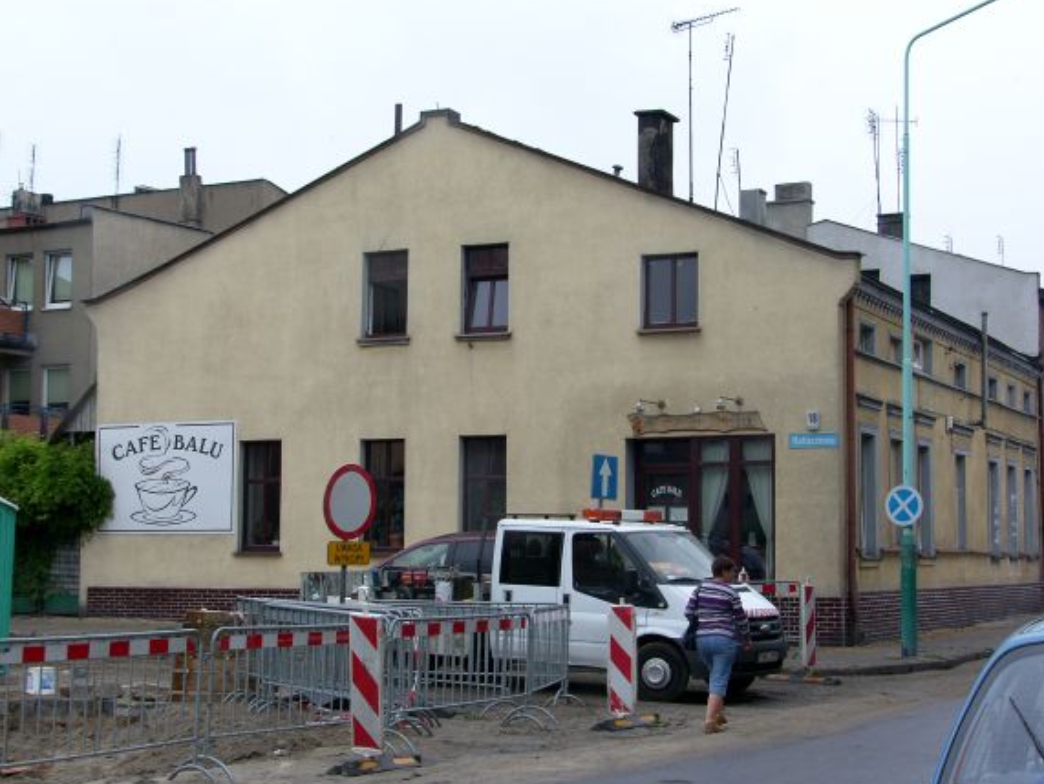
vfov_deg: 23.3
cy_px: 400
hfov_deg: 30.7
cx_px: 519
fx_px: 1901
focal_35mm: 63
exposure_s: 1/320
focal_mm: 15.5
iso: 50
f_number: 5
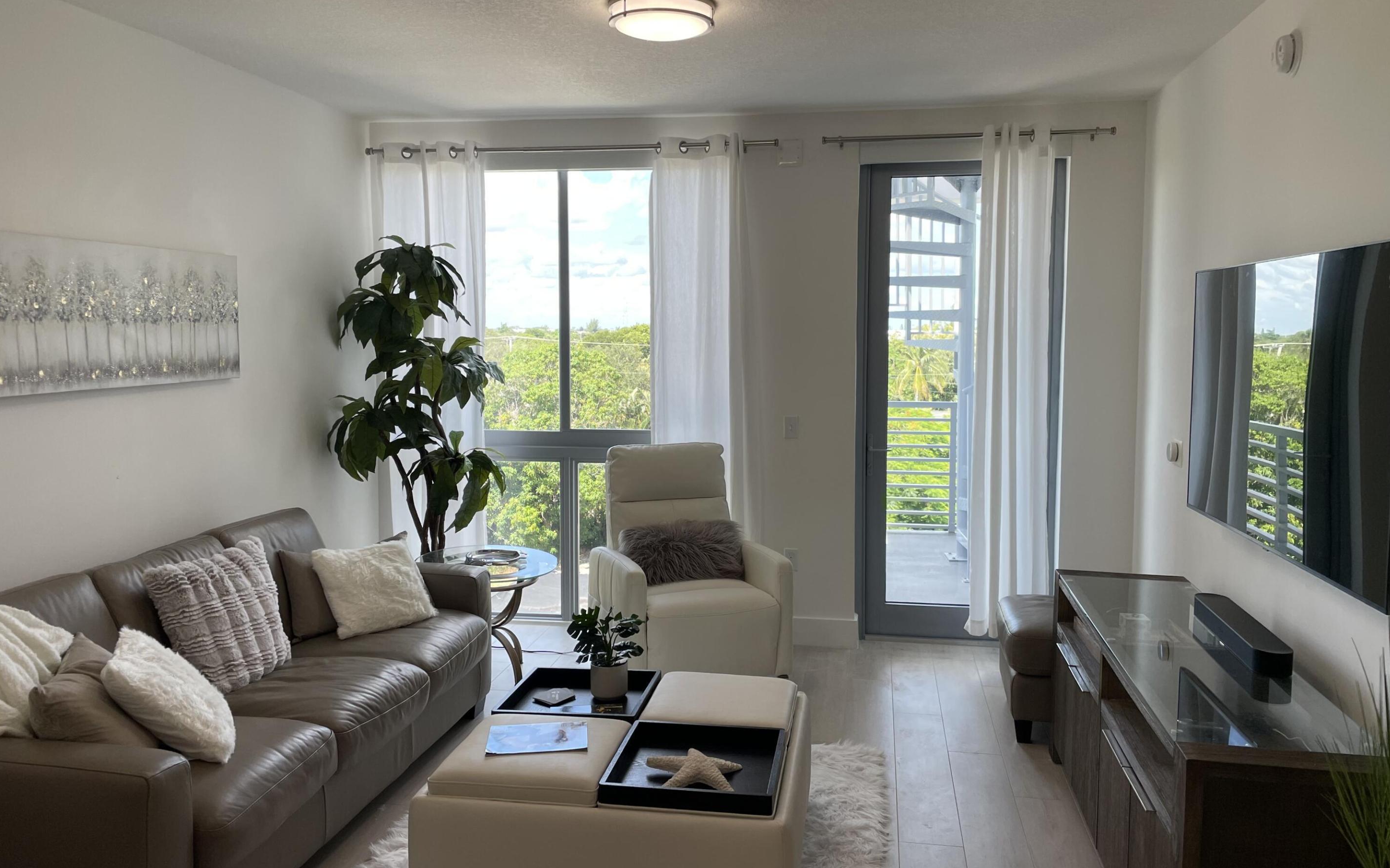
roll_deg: +0.1
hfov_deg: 66.5
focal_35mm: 28
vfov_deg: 44.5
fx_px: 1061
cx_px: 705
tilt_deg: -3.9
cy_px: 402
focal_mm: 4.2
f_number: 1.6
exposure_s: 1/237
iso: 32
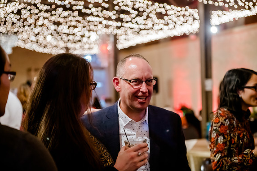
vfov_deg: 19.2
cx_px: 129
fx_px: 507
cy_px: 85
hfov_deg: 28.4
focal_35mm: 71
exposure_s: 1/125
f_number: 2.8
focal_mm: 70
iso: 5000
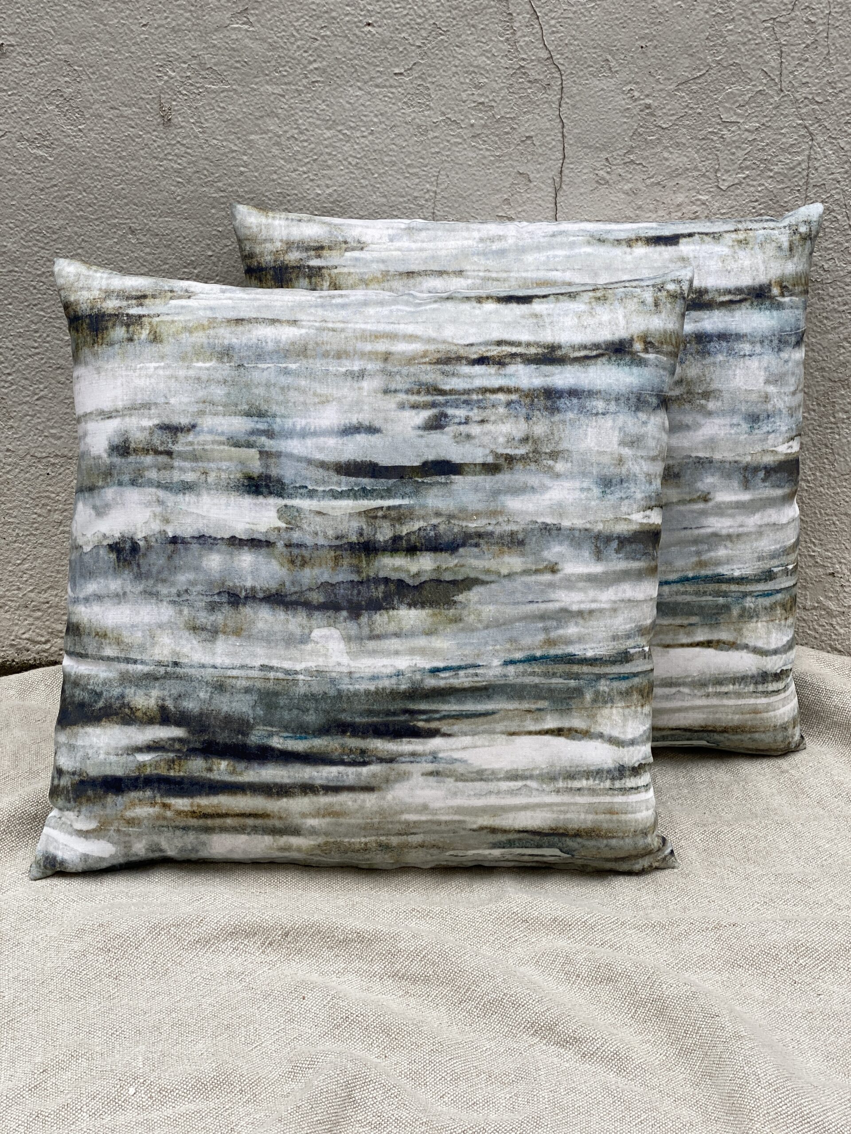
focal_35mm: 52
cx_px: 426
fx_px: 1704
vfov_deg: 36.8
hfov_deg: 28.0
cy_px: 567
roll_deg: +0.0
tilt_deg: -23.0
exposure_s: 1/145
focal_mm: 6
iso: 20
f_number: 2
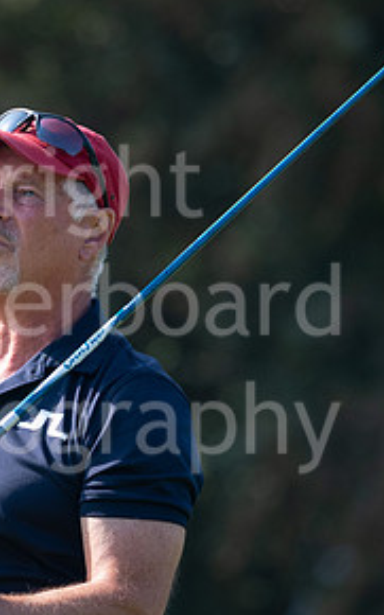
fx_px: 18236
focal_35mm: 1088
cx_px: 9
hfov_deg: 1.2
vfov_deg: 1.9
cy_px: 292
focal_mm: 300
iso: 160
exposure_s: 1/640
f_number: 4
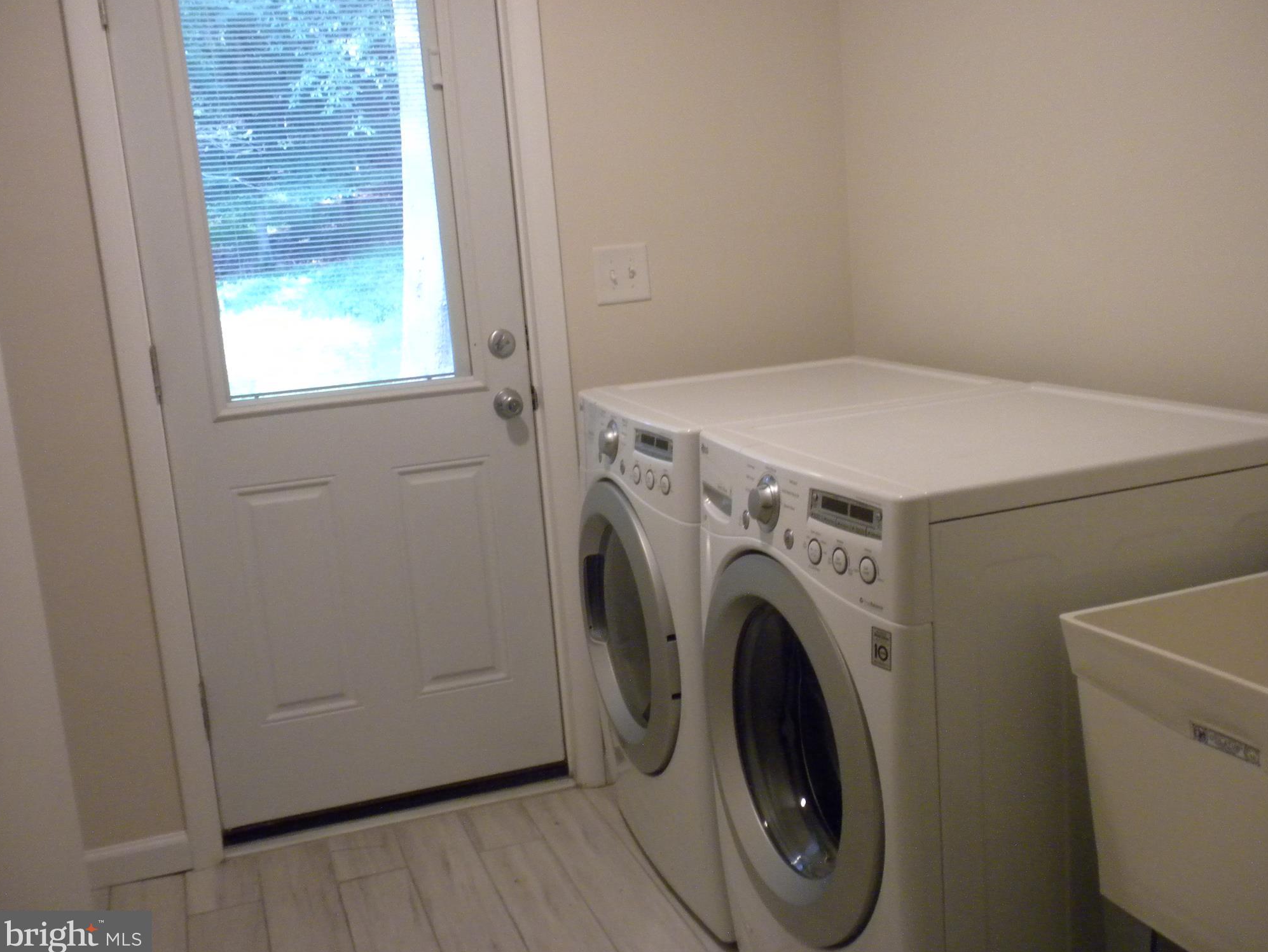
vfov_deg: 37.7
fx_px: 1392
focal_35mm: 38
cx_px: 644
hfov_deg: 49.0
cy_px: 474
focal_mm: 6.6
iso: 400
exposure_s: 1/38.4
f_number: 3.5
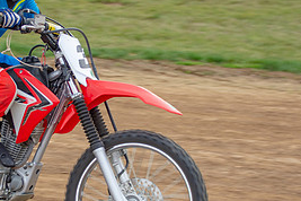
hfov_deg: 13.6
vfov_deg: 9.1
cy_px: 88
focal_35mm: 150
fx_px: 1254
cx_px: 68
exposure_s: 1/250
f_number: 5
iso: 400
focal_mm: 46
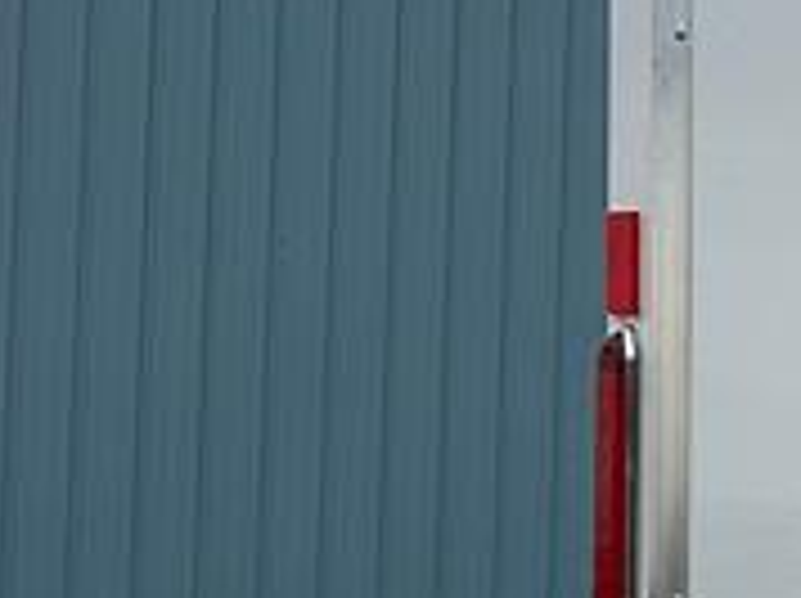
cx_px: 2691
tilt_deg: +2.6
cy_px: 697
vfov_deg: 8.5
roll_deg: -0.6
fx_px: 3998
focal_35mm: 173
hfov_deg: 8.6
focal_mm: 6.86
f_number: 1.78
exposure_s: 1/2809
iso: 80
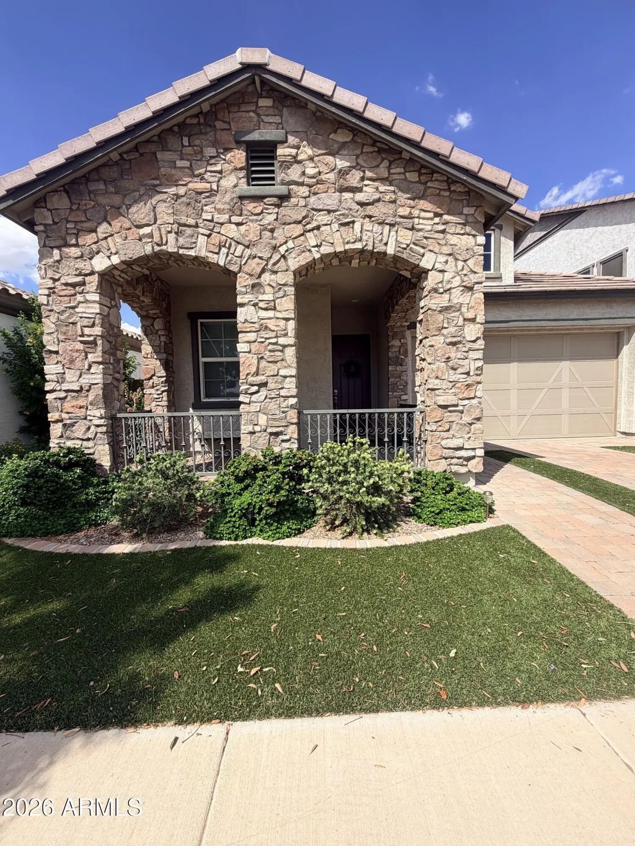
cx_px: 318
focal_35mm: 14
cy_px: 423
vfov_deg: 102.1
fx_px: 342
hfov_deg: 85.7
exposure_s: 1/770
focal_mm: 2.22
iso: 25
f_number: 2.2
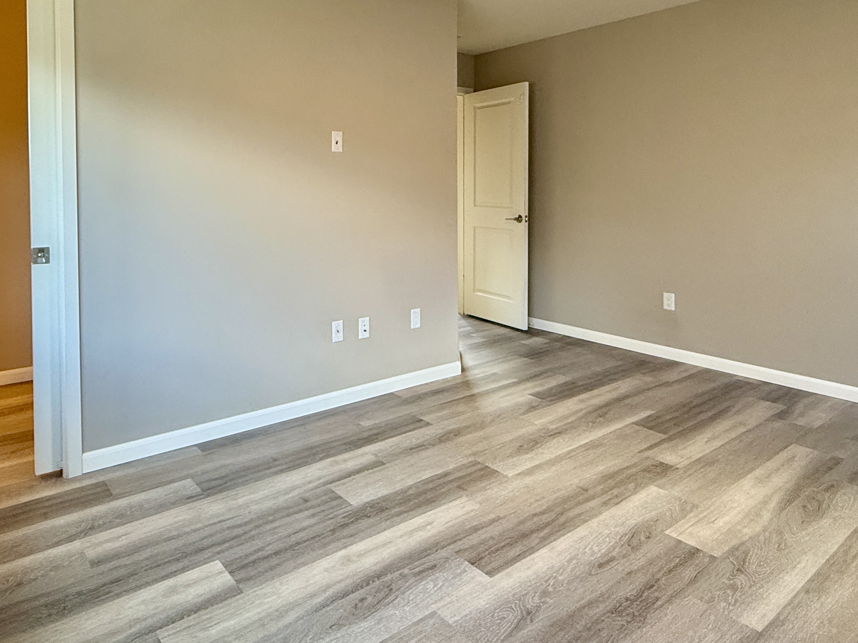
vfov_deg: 55.3
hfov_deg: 70.9
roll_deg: +0.7
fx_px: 595
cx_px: 346
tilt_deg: -1.5
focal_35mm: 24
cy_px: 200
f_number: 2.2
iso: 250
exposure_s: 1/120
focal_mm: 2.22
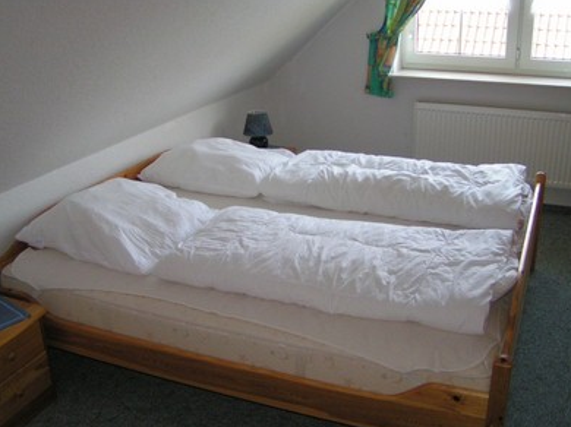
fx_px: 643
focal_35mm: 39
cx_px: 290
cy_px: 214
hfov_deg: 47.9
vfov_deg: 36.8
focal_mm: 5.8
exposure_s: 1/40
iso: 160
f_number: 2.8
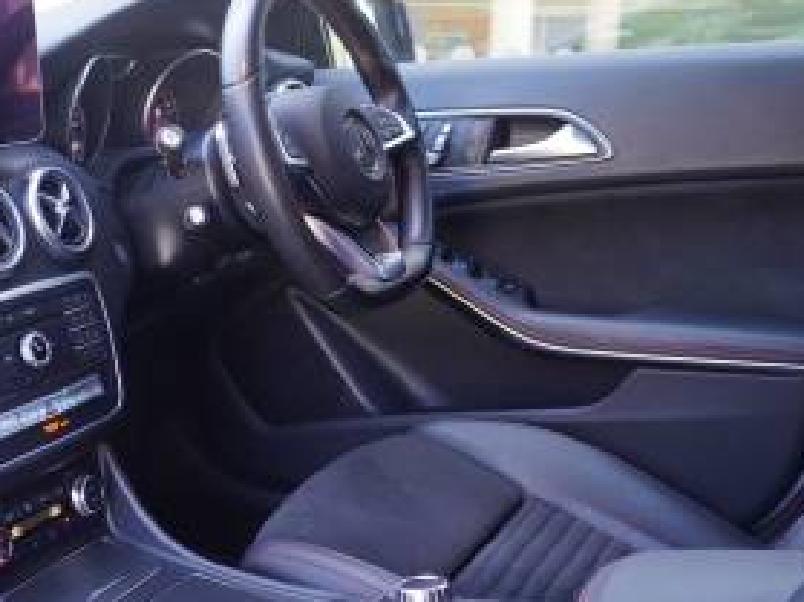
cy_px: 236
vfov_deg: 27.4
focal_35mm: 53
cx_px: 130
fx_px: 1230
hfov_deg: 34.7
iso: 640
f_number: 4
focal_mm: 16
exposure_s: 1/60
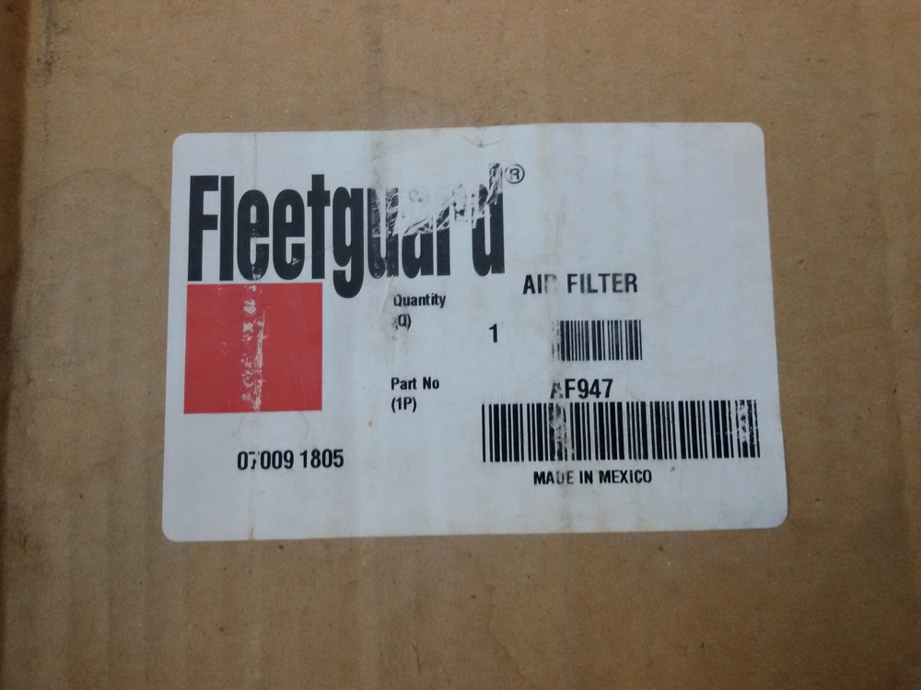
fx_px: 825
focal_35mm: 31
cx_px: 460
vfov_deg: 45.4
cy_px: 345
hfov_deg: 58.4
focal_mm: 2.93
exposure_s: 1/33
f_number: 2.4
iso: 160
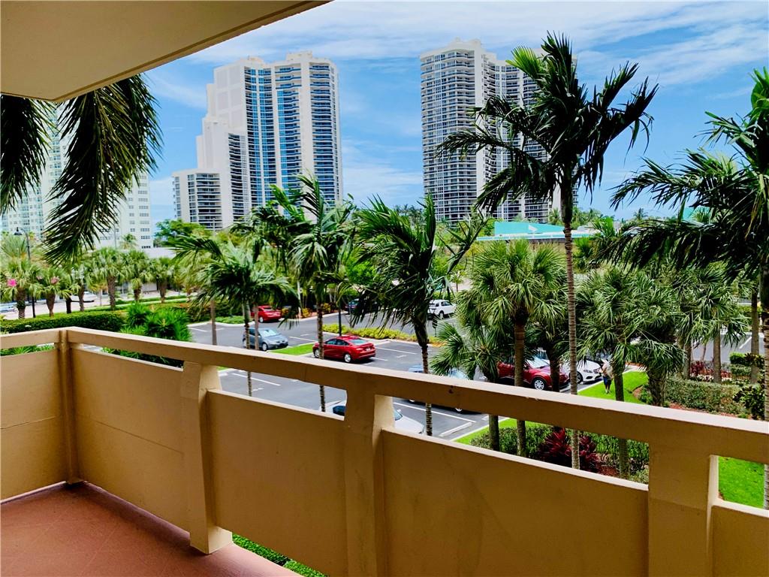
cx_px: 384
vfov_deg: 53.1
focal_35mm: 26
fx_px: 578
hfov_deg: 67.3
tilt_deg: -3.8
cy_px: 288
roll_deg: +1.9
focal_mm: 4.25
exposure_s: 1/1250
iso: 25
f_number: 1.8
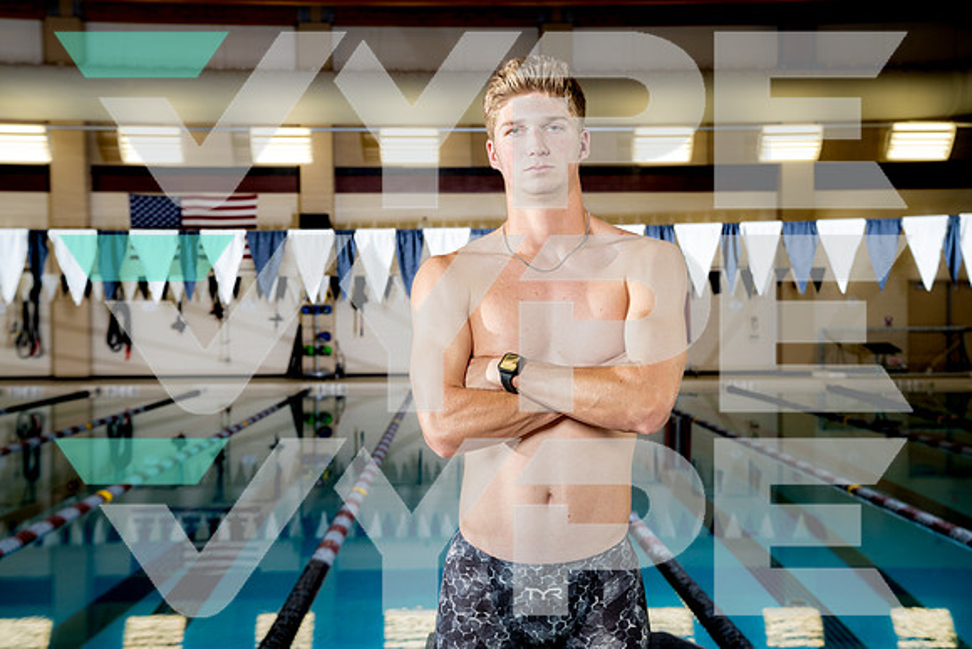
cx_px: 486
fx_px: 1296
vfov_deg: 28.1
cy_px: 324
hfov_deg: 41.1
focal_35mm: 48
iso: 320
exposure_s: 1/250
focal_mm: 48
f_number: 5.6
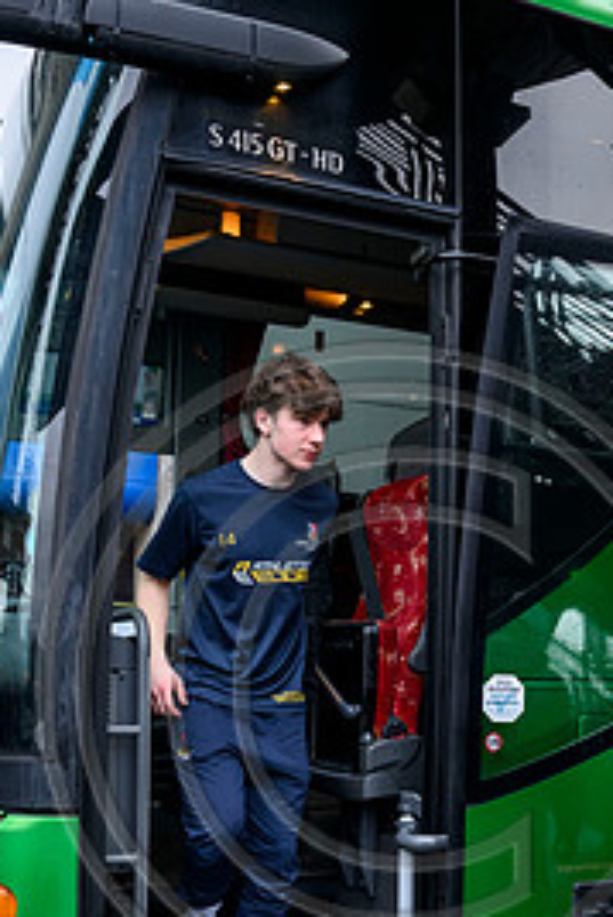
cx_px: 384
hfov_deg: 28.6
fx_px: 1199
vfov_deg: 40.7
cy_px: 684
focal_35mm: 47
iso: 3200
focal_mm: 28
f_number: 3.5
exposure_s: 1/800
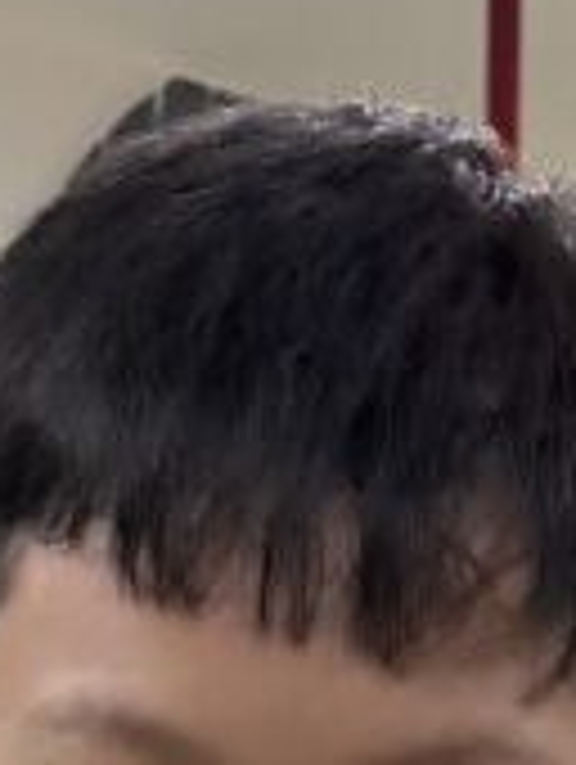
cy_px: 1899
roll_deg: -0.6
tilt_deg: -12.7
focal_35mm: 141
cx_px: 364
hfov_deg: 10.5
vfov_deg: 11.4
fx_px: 3120
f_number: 1.78
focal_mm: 6.76
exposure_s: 1/241
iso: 160
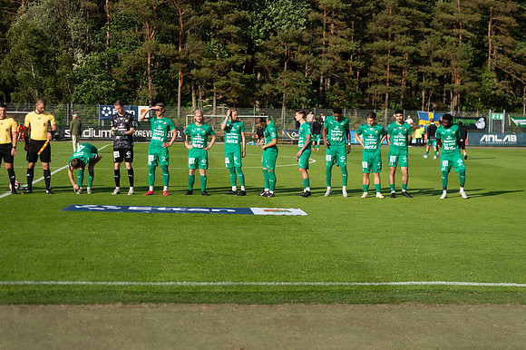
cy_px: 175
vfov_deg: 19.4
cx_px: 263
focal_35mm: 70
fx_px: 1022
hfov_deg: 28.9
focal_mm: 70
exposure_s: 1/1600
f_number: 3.2
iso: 100
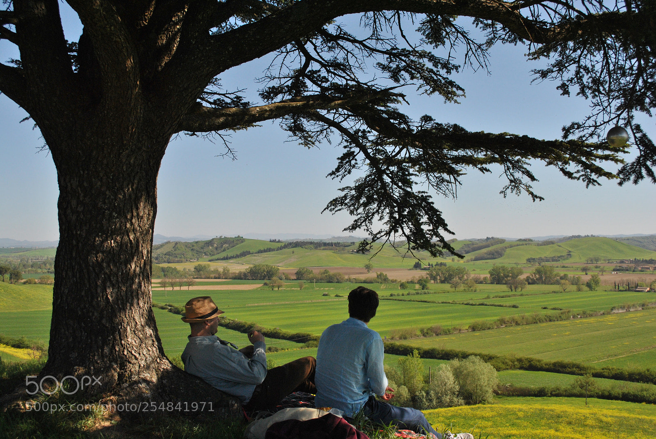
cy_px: 220
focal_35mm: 39
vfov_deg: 34.3
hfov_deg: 49.5
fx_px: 712
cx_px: 328
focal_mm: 26
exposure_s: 1/1600
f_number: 7.1
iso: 400
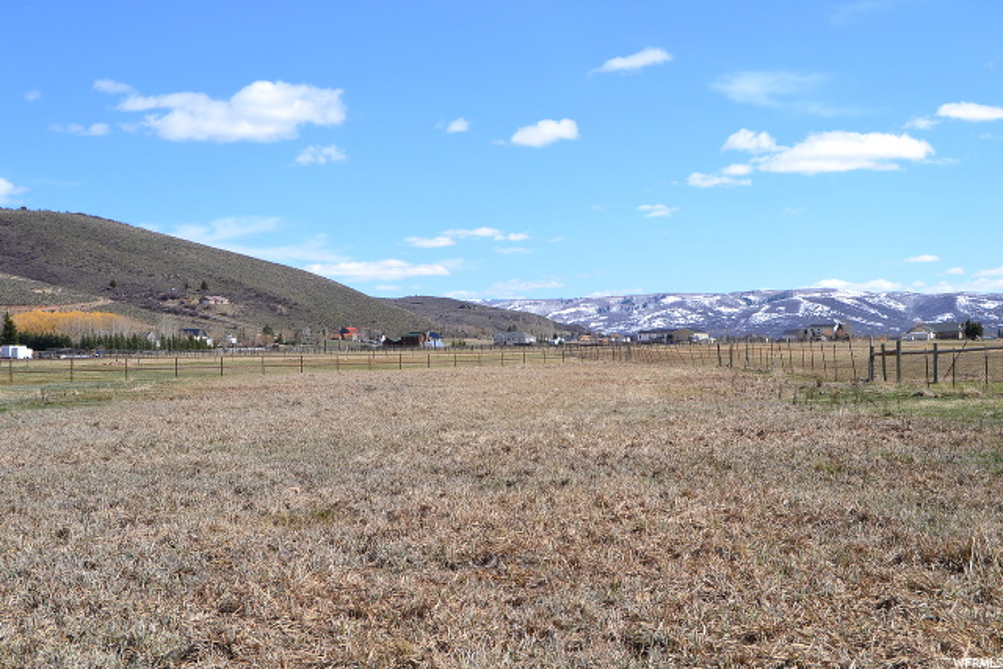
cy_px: 334
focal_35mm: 48
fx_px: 1338
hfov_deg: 41.1
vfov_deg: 28.1
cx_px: 502
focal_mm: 32
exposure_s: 1/500
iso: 360
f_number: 11
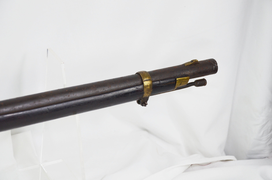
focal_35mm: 87
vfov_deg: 15.6
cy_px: 90
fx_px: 656
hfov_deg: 23.4
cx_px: 136
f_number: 5
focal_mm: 58
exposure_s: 1/250
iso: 400
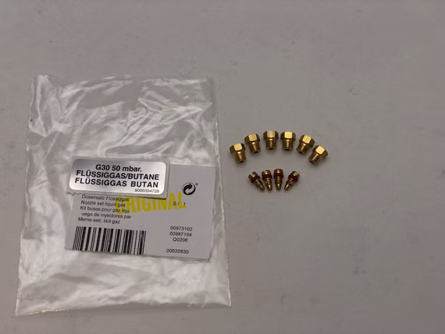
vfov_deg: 28.1
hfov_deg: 36.8
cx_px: 222
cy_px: 167
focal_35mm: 52
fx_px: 669
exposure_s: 1/100
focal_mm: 6
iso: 16
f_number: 2.4
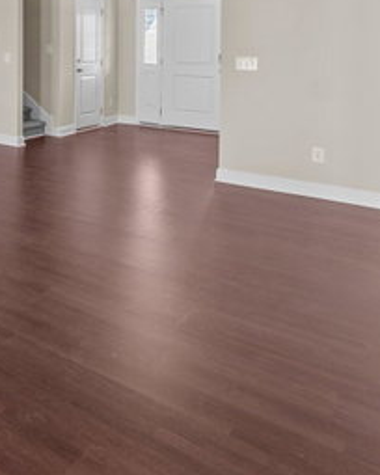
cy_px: 47
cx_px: -115
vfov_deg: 44.6
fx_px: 520
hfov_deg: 31.1
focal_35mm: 37
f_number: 9
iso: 100
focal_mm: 14
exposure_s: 1/1.25
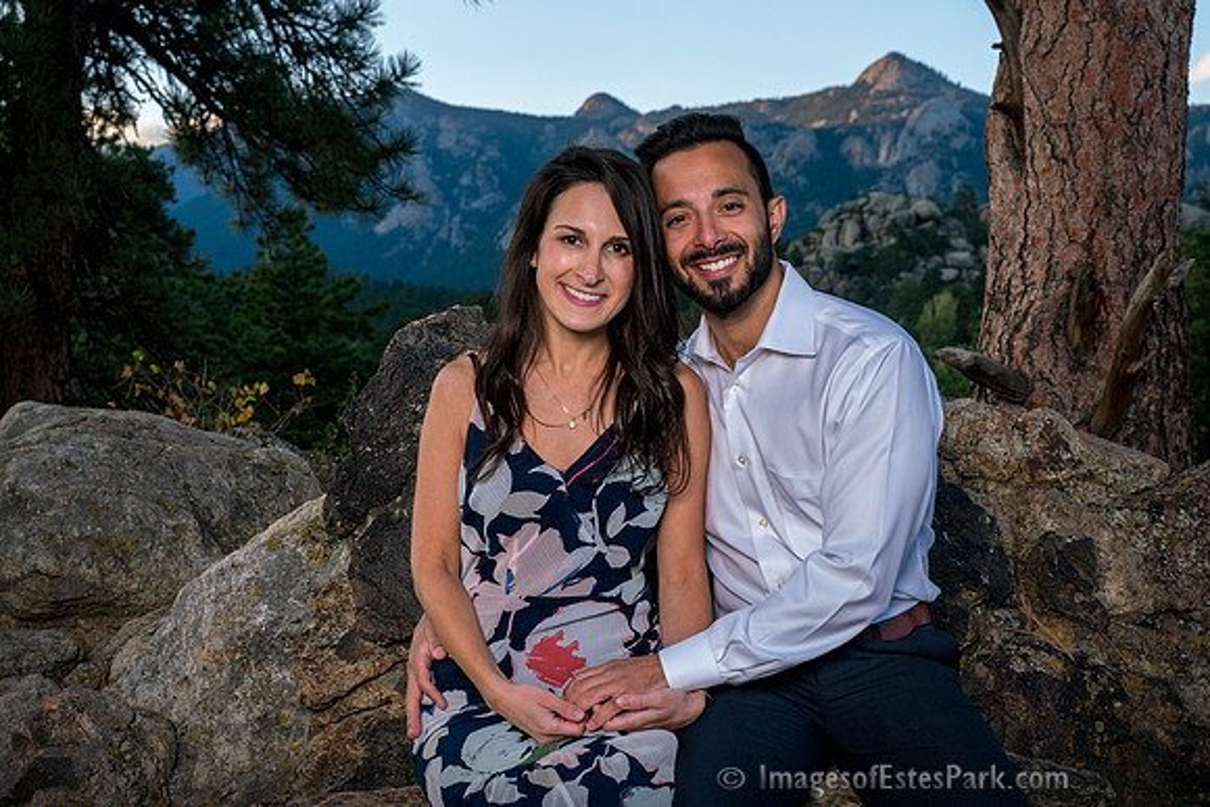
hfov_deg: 54.4
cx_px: 605
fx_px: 1177
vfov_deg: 37.9
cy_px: 404
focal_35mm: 35
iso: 160
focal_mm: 35
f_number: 5.6
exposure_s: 1/200
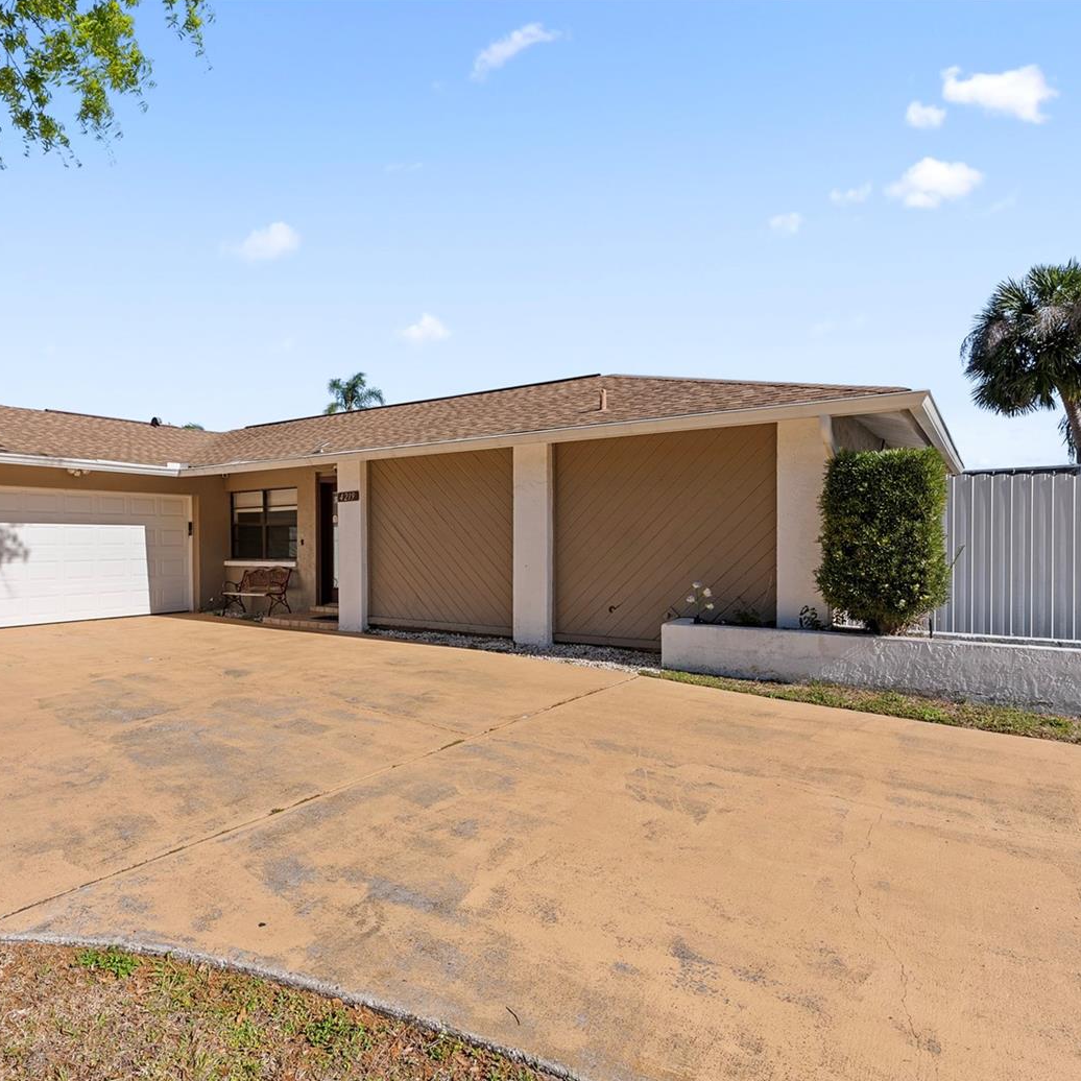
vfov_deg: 72.1
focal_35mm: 21
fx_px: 742
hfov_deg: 70.7
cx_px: 389
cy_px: 553
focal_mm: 16
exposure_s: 1/100
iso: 100
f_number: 8
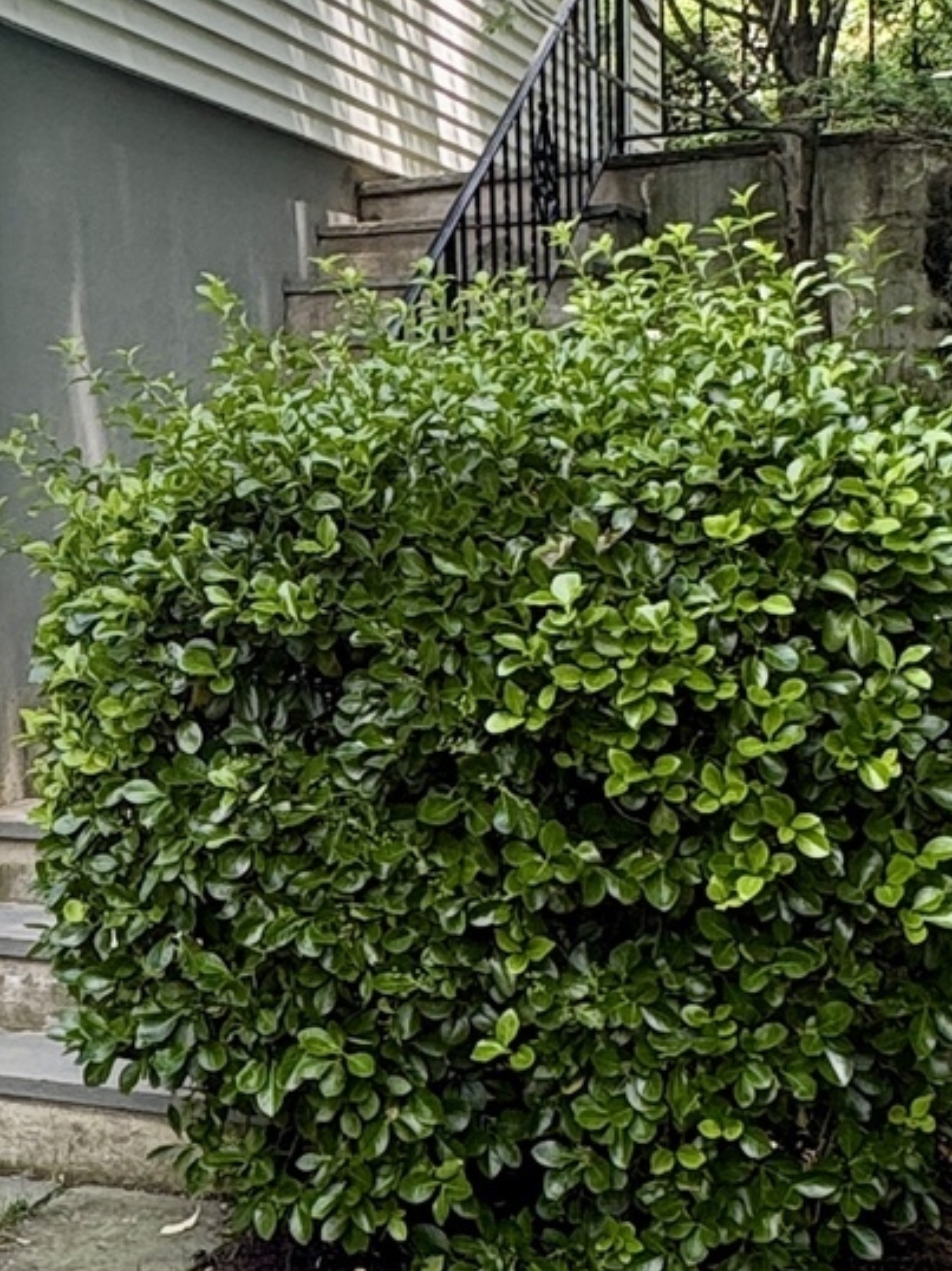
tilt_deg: -0.2
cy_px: 534
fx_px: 2202
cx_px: 123
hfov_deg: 23.8
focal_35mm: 60
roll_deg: +1.2
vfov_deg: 32.1
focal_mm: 2.22
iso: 64
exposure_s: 1/552
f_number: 2.2
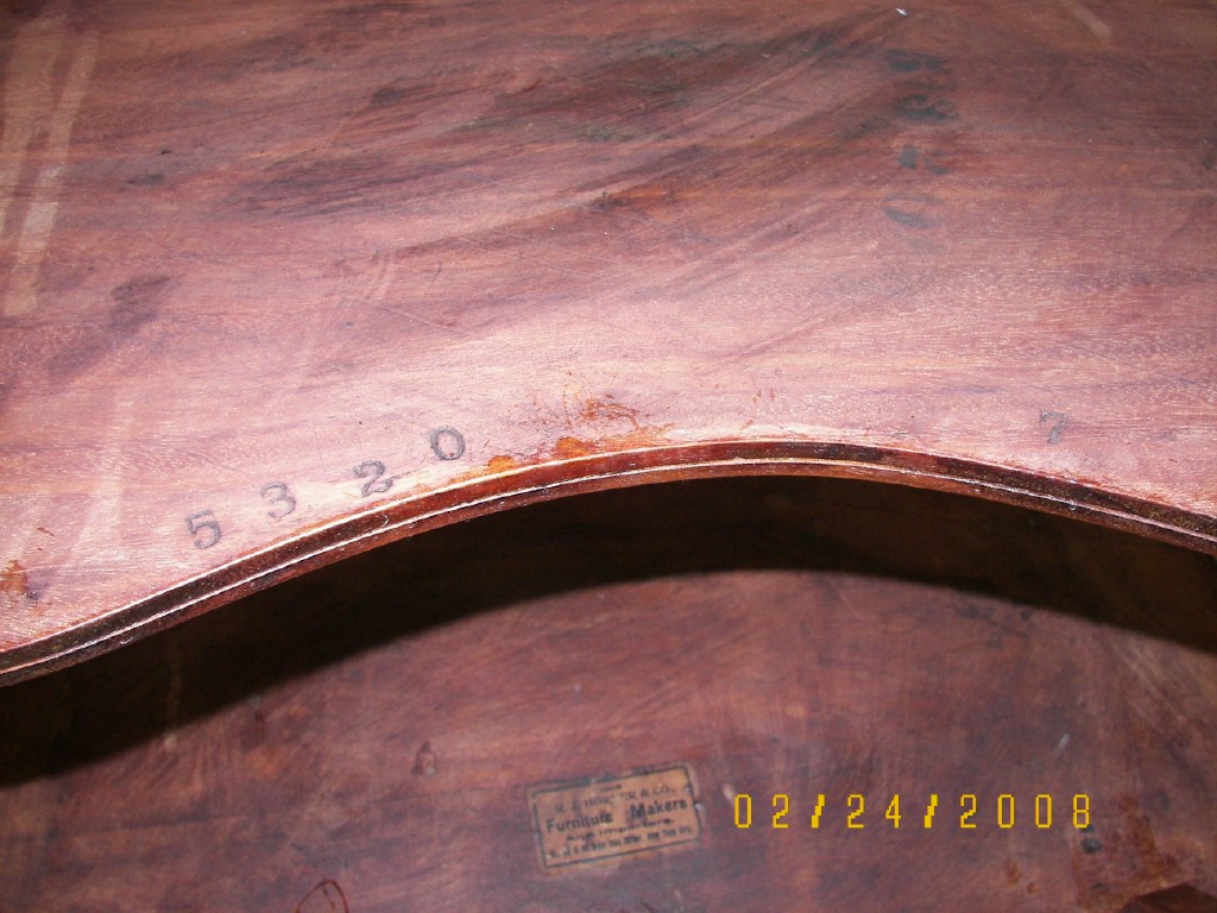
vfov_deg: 39.7
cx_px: 608
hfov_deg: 51.4
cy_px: 456
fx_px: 1266
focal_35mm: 36
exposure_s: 1/30
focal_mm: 6
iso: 100
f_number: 2.8
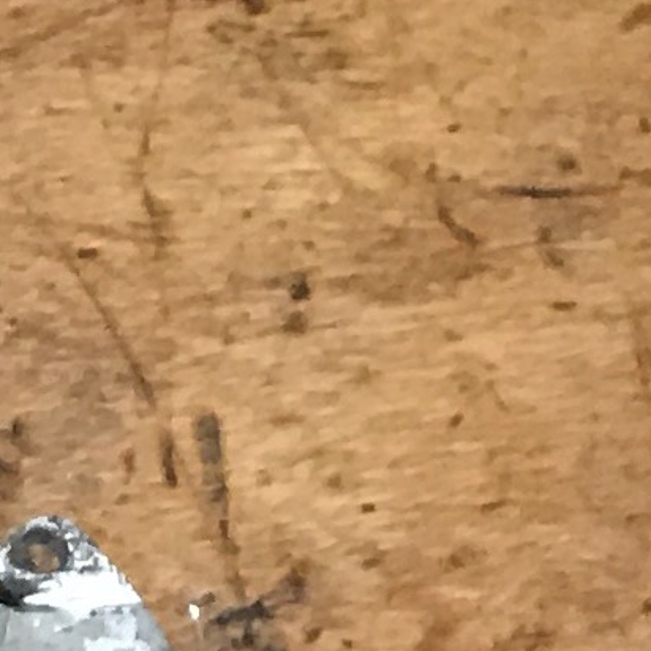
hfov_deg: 6.3
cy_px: 1204
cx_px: -1658
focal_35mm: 242
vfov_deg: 7.0
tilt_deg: -70.9
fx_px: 5149
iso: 40
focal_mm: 3.99
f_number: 1.8
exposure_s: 1/30
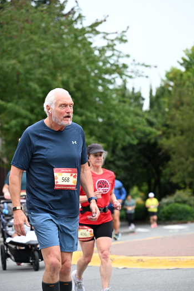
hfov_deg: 12.5
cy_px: 148
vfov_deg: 18.6
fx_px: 889
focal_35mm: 110
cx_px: 93
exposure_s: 1/640
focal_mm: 104
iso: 1600
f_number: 4
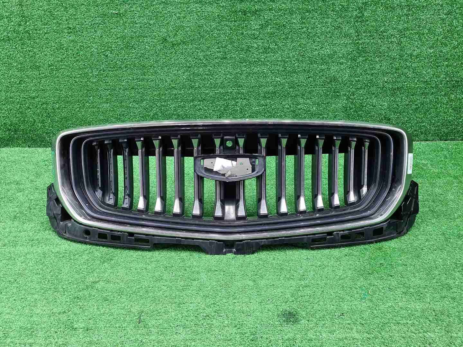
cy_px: 174
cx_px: 232
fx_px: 348
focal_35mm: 26
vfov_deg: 53.1
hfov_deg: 67.3
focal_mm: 5.4
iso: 160
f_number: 1.8
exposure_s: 1/50
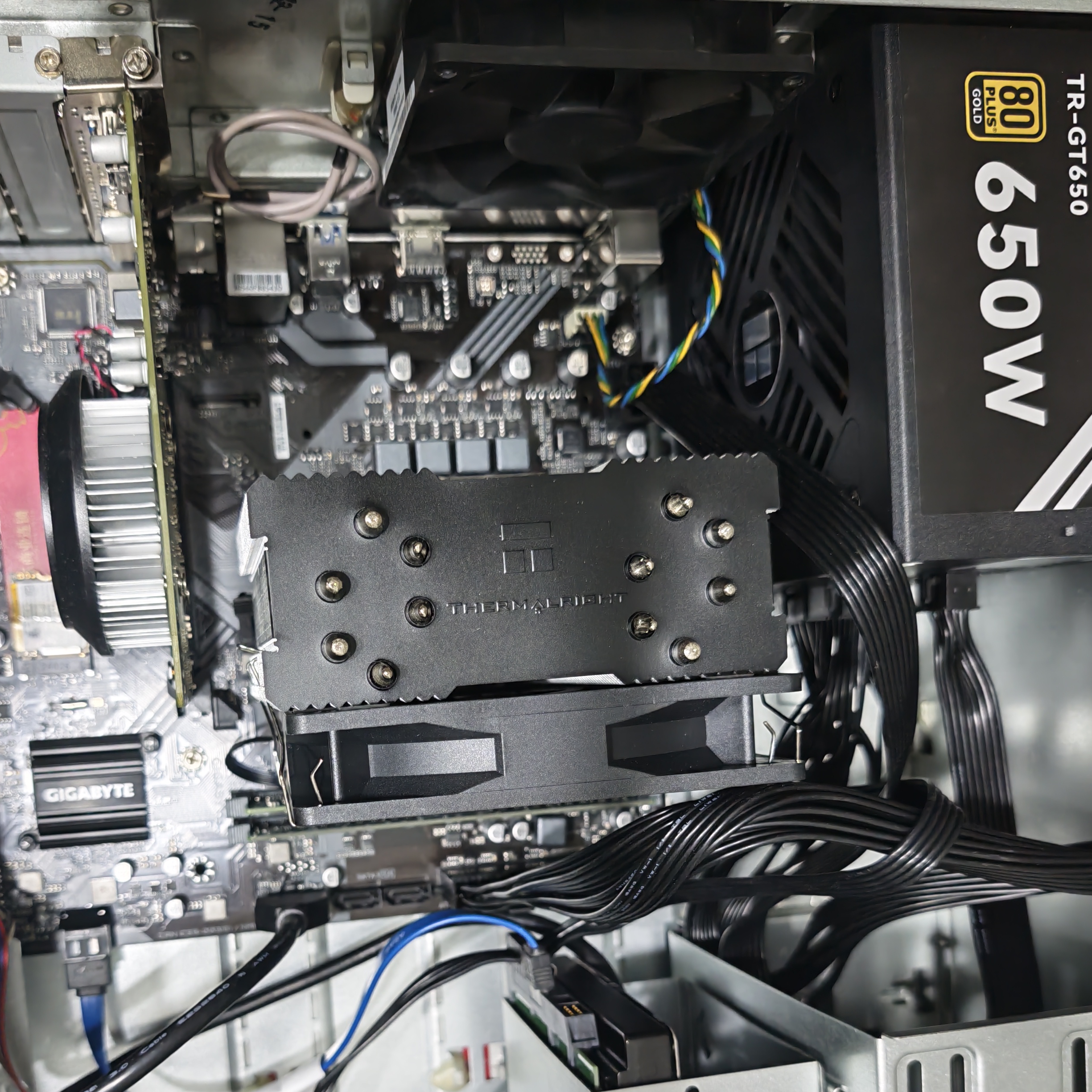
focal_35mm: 34
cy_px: 785
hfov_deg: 48.3
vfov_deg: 47.1
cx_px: 473
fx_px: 1213
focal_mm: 6.55
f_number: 1.6
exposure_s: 1/33
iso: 200
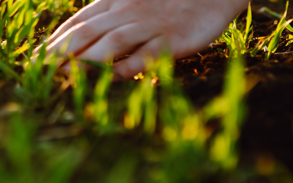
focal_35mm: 109
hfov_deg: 17.4
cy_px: -11
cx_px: -134
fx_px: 870
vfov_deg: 11.8
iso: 160
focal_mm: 35
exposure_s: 1/1000
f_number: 2.2
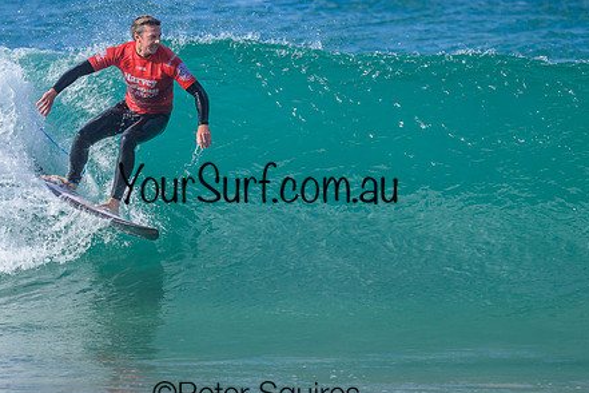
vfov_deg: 1.0
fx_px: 23656
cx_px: 147
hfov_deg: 1.4
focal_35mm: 1446
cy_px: 134
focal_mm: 800
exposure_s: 1/2000
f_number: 6.3
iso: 320
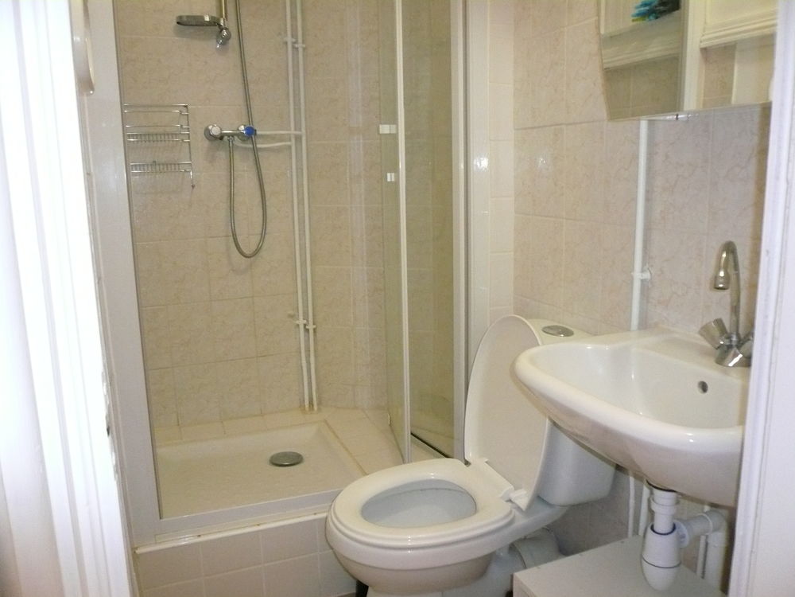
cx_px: 398
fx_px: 643
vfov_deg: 49.7
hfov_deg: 63.4
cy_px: 298
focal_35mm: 28
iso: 400
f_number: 2.8
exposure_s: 1/30
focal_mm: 4.6
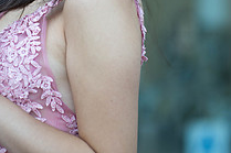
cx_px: 85
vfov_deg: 7.4
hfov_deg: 11.2
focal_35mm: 183
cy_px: -48
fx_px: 1173
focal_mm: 85
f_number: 2
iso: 250
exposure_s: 1/640
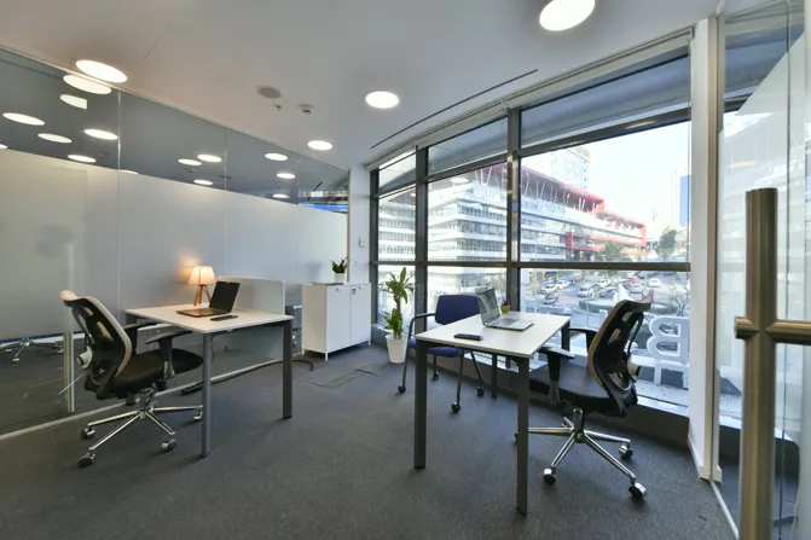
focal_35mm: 14
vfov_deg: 81.2
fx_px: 315
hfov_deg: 104.3
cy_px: 270
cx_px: 406
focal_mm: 14
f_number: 7.1
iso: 640
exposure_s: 1/80
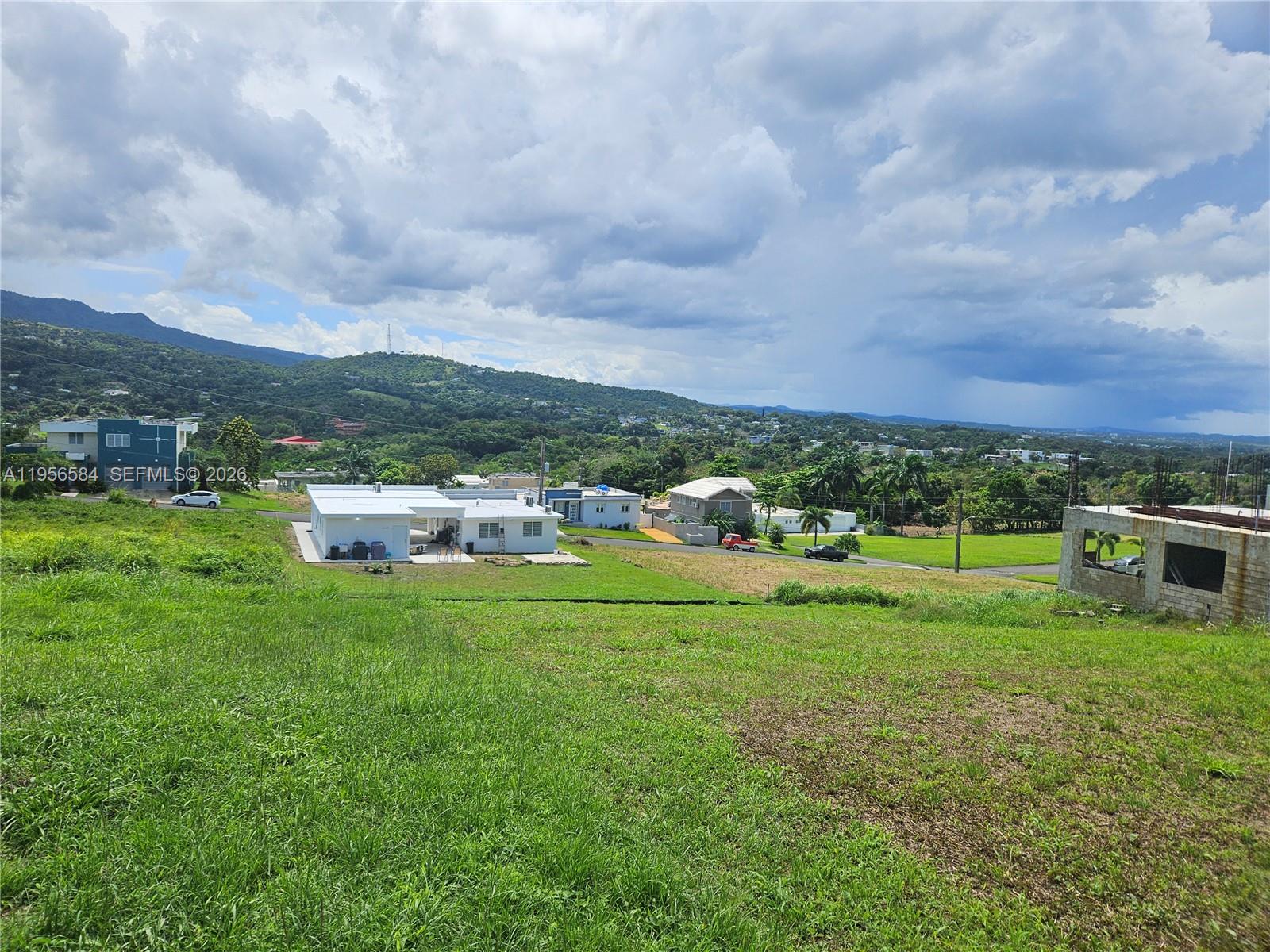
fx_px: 844
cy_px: 476
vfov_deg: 58.9
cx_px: 635
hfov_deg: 73.9
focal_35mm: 23
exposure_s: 1/3009
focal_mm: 5.4
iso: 25
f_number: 1.8
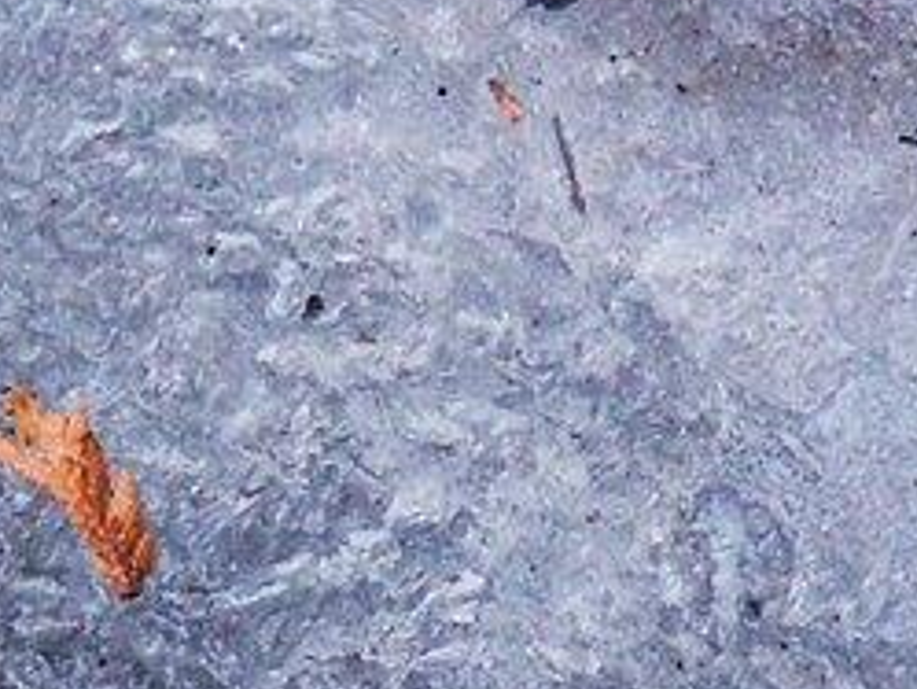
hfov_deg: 6.1
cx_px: 1079
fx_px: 8508
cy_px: 707
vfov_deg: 4.6
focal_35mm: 321
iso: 125
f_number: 3.6
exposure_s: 1/60
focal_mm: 15.56
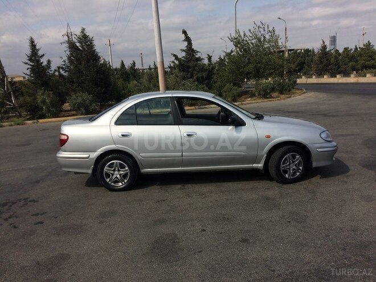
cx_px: 188
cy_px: 141
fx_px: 315
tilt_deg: -9.6
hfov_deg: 61.7
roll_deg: +3.0
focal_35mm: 29
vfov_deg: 48.2
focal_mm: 4.15
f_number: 2.2
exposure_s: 1/3731
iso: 32
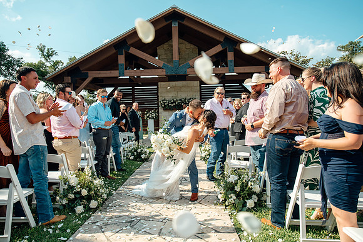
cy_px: 121
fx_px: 242
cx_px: 182
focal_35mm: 24
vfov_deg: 53.2
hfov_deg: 73.7
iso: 250
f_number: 4
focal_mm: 24
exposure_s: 1/3200
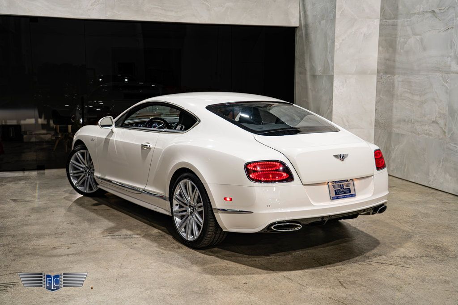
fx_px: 544
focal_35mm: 43
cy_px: 150
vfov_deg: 31.4
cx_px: 229
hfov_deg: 45.6
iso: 1000
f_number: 4
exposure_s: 1/60
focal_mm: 42
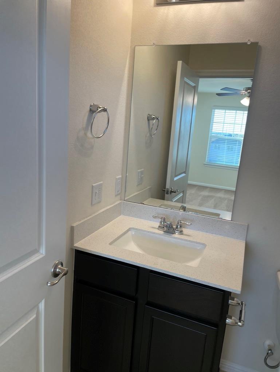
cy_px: 186
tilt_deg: -11.2
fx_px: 280
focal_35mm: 26
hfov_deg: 53.1
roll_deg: -4.8
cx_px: 140
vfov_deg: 67.3
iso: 50
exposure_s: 1/120
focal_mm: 4.2
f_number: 1.6
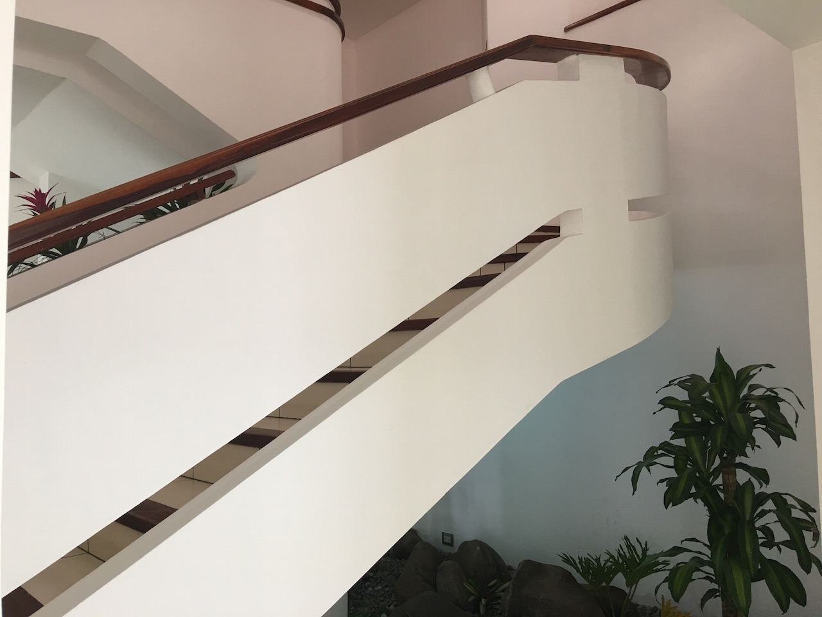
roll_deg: +1.5
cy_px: 308
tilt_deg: +4.0
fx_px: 689
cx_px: 411
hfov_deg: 61.7
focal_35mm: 29
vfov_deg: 48.2
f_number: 2.2
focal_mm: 4.15
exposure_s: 1/15
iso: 25
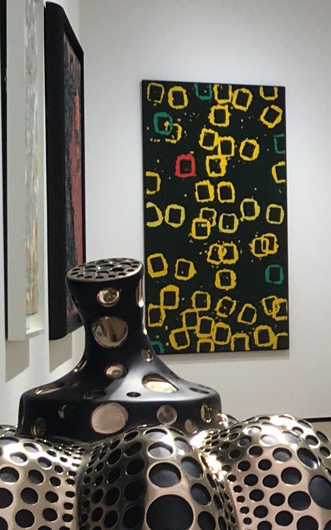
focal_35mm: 125
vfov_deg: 16.7
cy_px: 269
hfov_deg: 9.0
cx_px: 888
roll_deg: +0.7
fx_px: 1804
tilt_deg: -0.8
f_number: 2.2
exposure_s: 1/50
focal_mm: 4.15
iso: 25
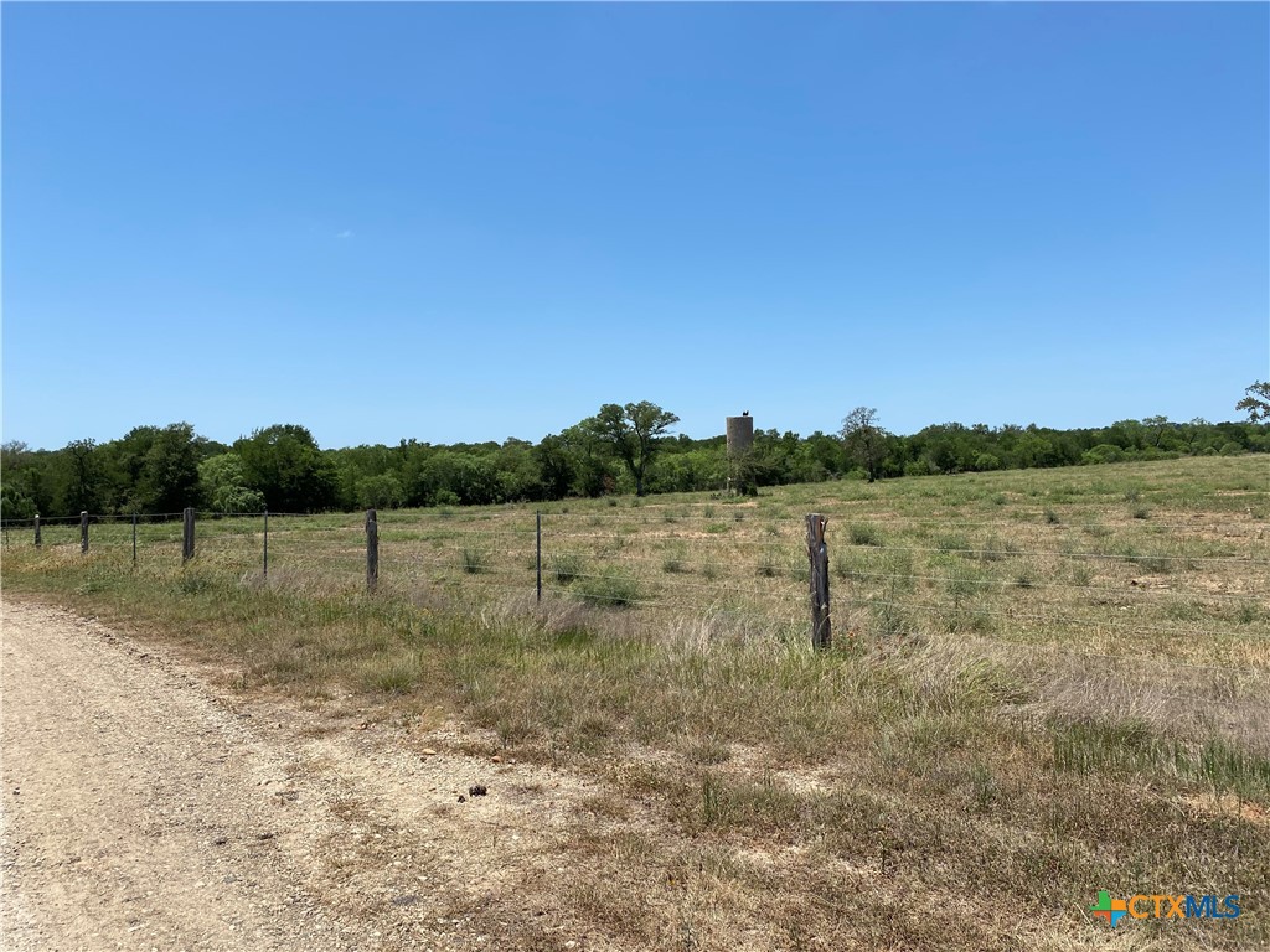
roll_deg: -0.7
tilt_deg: +0.0
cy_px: 476
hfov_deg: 67.3
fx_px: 954
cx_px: 635
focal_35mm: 26
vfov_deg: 53.1
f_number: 1.8
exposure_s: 1/3610
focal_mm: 4.25
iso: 32
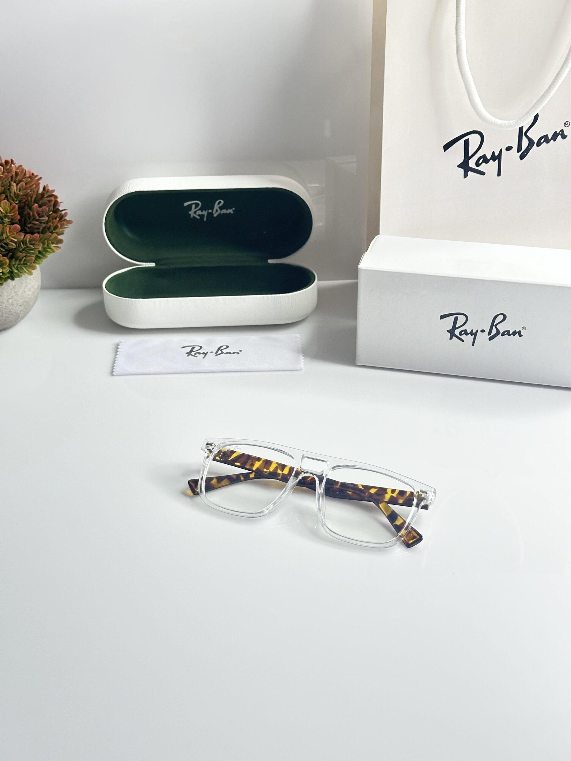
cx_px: 286
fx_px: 1056
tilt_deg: -31.1
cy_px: 380
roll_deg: +0.8
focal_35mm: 48
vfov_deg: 39.7
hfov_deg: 30.3
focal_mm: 6.86
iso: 250
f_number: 1.78
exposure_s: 1/51
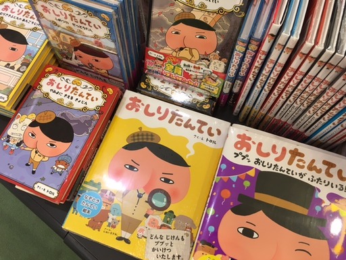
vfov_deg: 48.2
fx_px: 290
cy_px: 130
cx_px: 173
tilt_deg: -70.5
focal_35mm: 29
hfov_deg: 61.7
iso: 64
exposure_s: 1/30
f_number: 2.2
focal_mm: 4.15
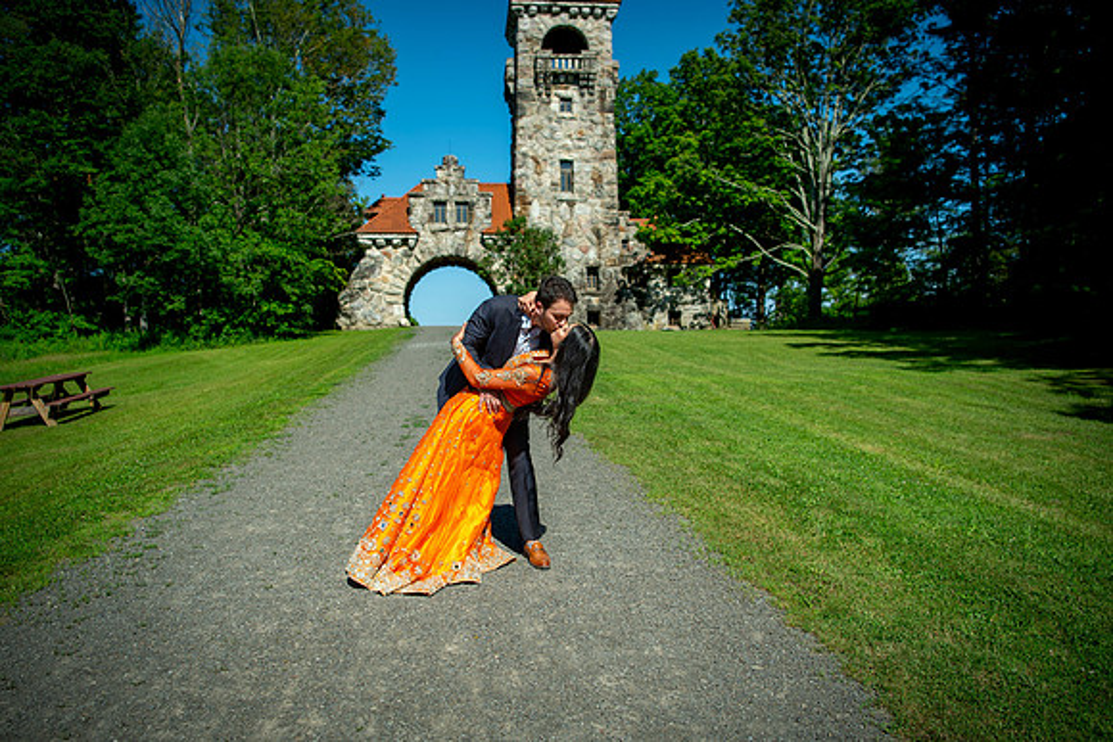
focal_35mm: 31
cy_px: 369
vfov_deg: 42.9
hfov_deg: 61.0
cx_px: 553
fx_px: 945
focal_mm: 27
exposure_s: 1/2500
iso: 160
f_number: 2.8
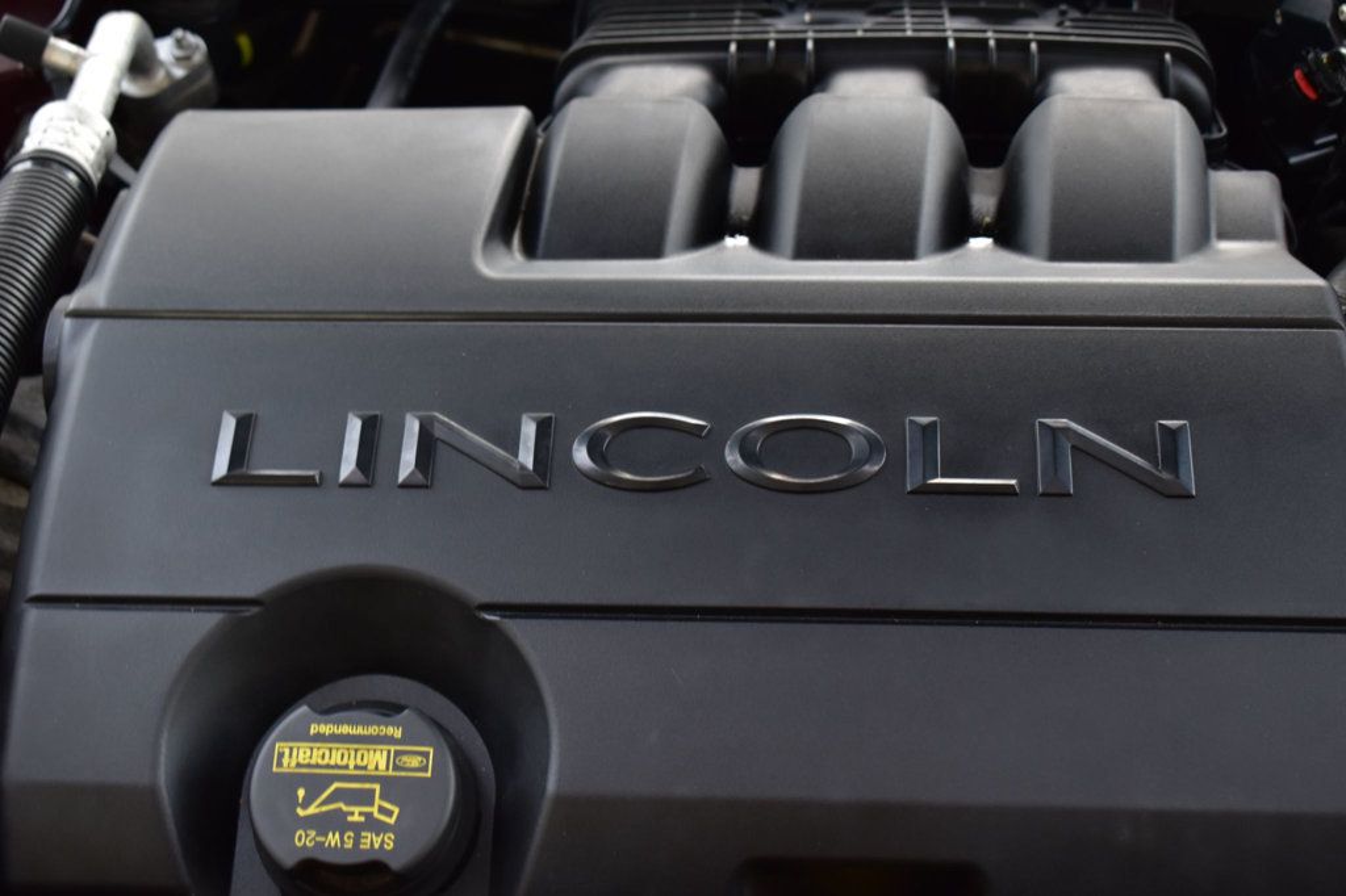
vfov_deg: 22.6
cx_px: 673
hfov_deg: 33.4
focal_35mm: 60
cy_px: 448
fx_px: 2242
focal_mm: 40
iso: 640
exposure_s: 1/15
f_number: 6.3
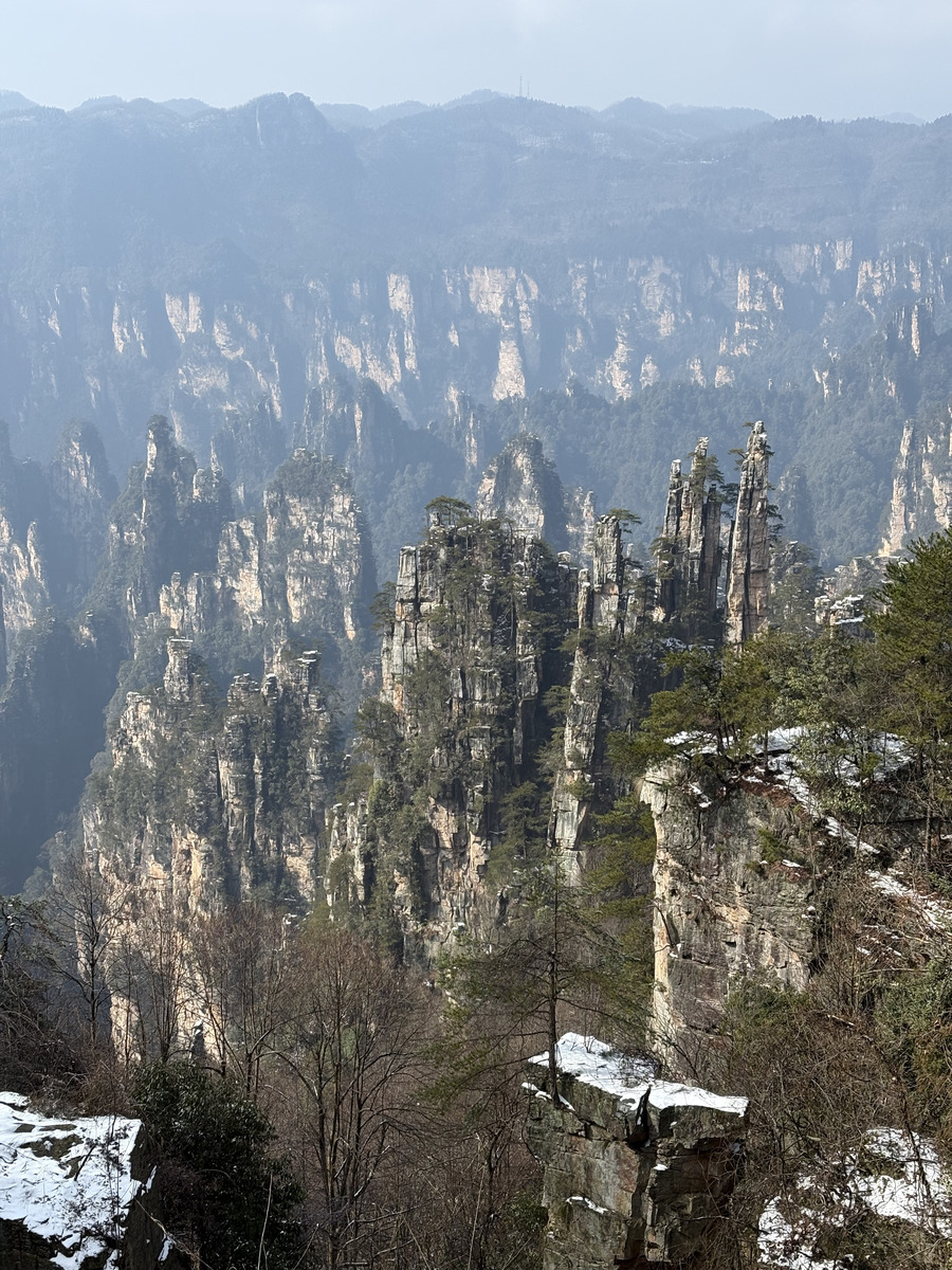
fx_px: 1907
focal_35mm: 52
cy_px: 635
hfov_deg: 28.0
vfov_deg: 36.8
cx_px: 476
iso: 32
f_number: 1.6
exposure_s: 1/1901
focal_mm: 5.96
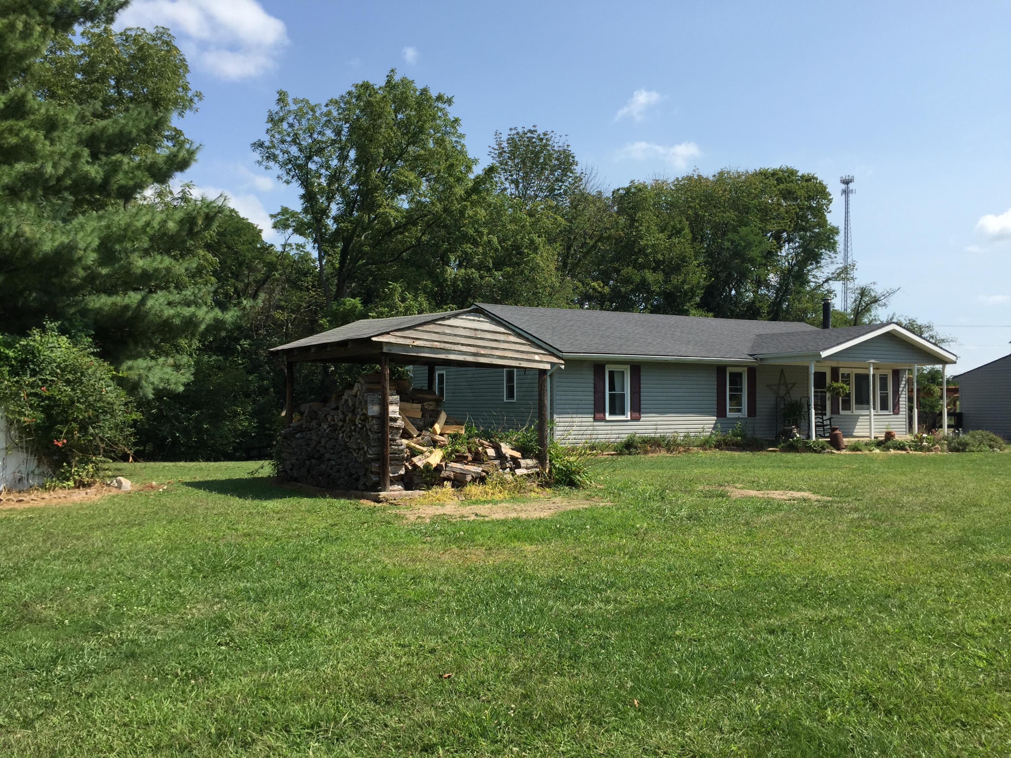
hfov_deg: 61.7
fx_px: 847
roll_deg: -1.5
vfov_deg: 48.2
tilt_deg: +1.1
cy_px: 379
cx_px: 506
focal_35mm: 29
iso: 32
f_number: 2.2
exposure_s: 1/1721
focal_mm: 4.15
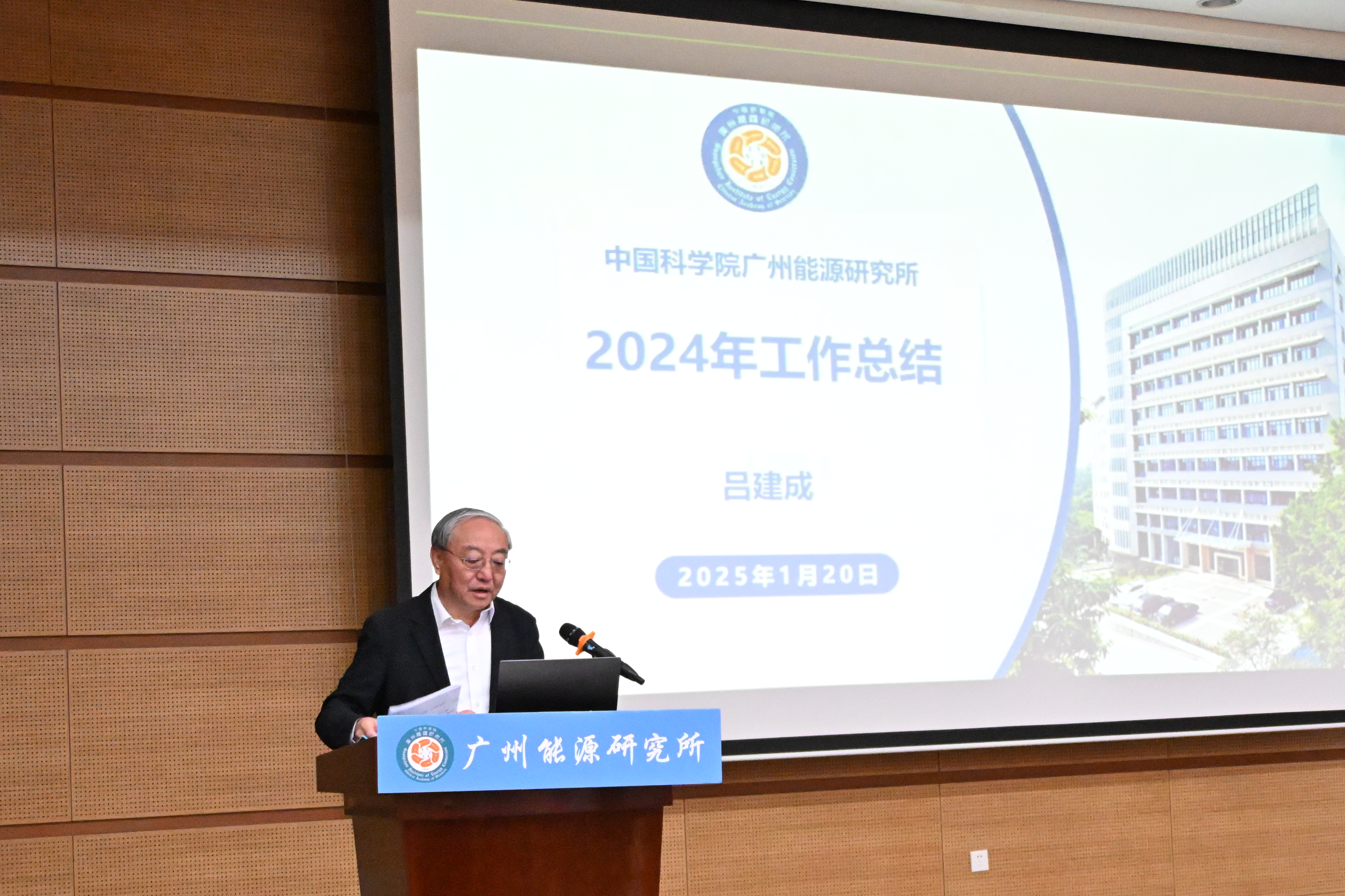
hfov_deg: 30.0
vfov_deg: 20.3
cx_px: 785
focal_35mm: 67
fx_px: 2503
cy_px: 582
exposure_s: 1/100
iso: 8000
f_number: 4
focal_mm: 32
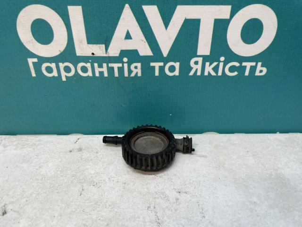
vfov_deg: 53.1
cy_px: 114
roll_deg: +1.7
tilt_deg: -30.8
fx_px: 227
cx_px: 151
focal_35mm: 26
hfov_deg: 67.3
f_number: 1.6
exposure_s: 1/100
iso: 80
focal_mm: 4.2
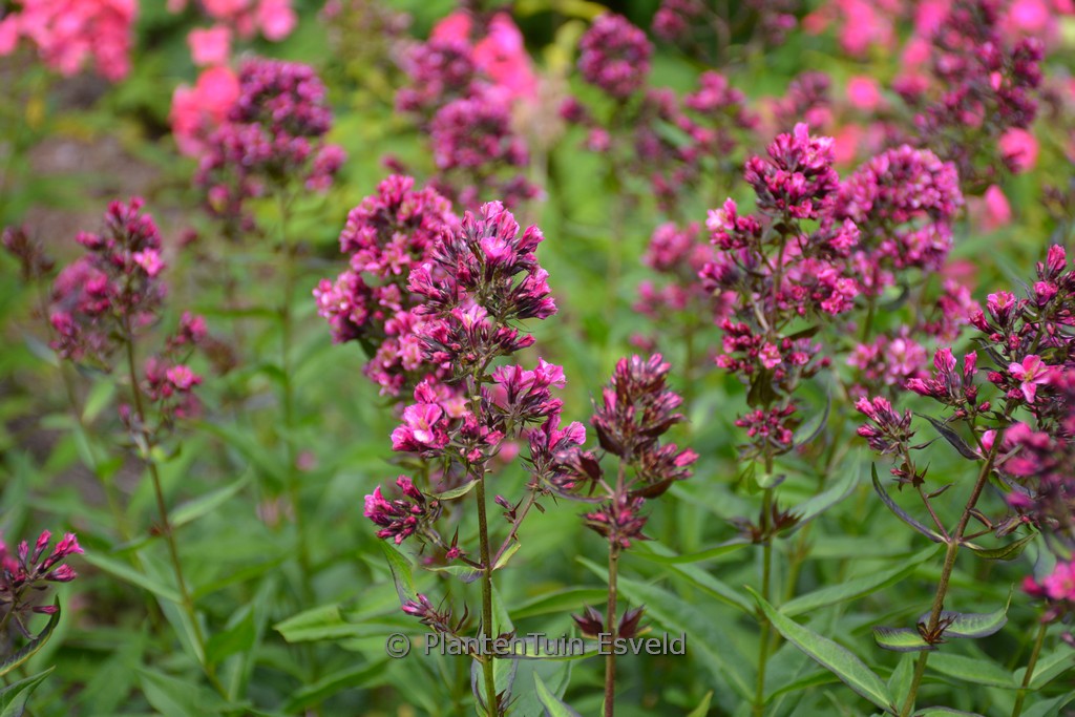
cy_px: 358
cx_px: 538
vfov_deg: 16.3
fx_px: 2509
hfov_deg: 24.2
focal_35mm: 84
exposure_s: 1/400
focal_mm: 56
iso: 400
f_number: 5
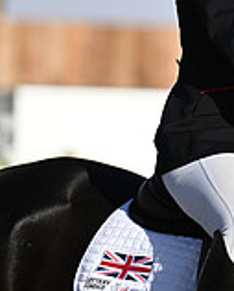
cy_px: 17
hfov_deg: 1.1
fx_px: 11886
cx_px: 453
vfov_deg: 1.4
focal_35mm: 1377
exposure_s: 1/800
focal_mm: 400
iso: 160
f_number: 5.6
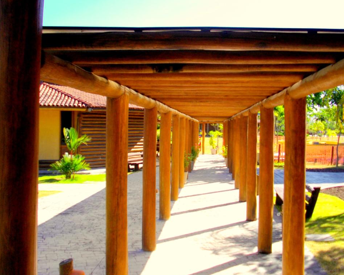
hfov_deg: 43.7
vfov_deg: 35.5
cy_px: 107
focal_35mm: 42
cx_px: 197
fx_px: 428
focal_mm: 5.7
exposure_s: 1/500
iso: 100
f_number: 2.9
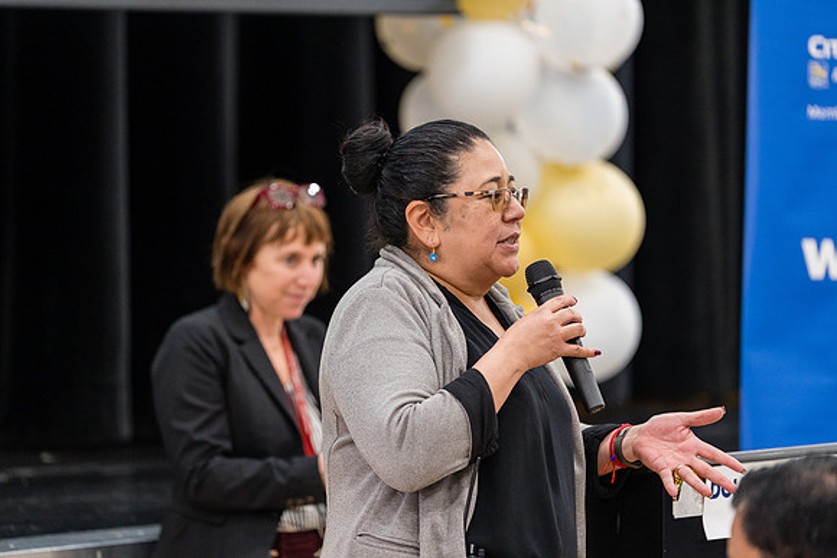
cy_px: 279
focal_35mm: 191
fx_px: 4442
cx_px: 418
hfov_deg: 10.8
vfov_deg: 7.2
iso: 1600
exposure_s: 1/250
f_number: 2.8
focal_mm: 191
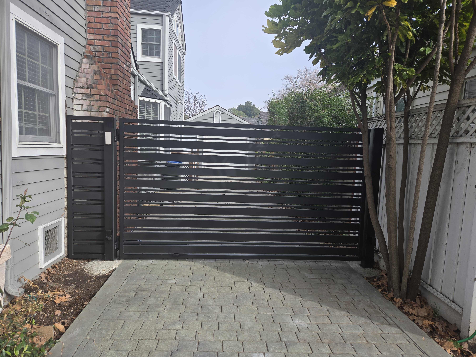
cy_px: 178
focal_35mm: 23
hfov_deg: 73.9
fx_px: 316
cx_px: 238
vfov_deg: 58.9
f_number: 1.8
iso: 25
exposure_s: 1/880
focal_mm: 5.4
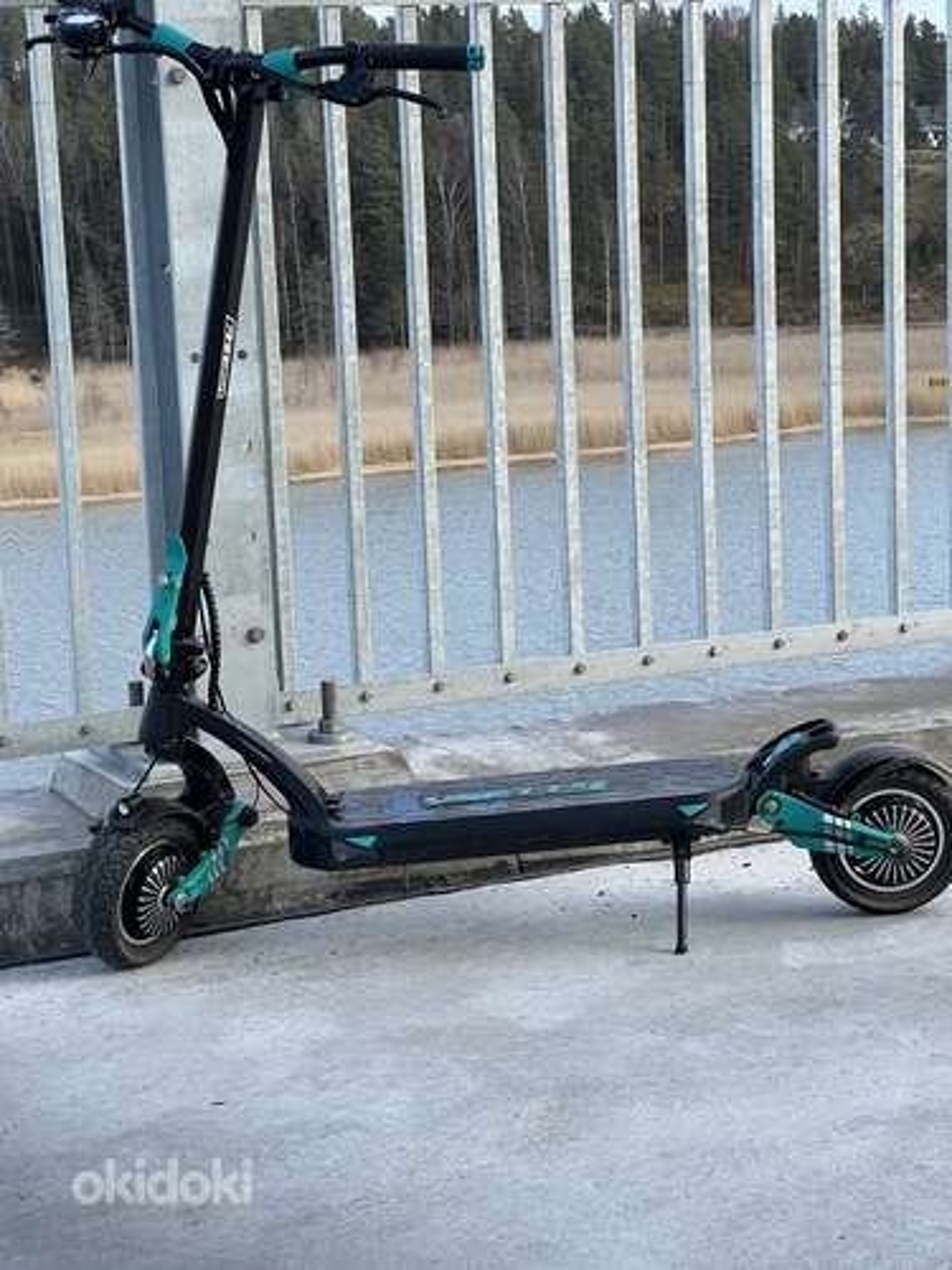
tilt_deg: -9.4
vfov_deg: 25.3
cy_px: 635
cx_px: 476
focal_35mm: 77
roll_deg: +1.6
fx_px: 2824
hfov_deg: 19.1
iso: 32
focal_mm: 9
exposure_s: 1/119
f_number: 2.8
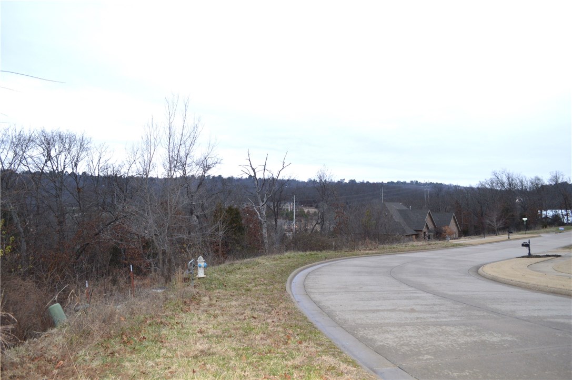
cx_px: 286
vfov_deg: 47.8
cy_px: 190
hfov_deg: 67.4
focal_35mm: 27
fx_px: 428
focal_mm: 18
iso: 400
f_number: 4
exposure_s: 1/80
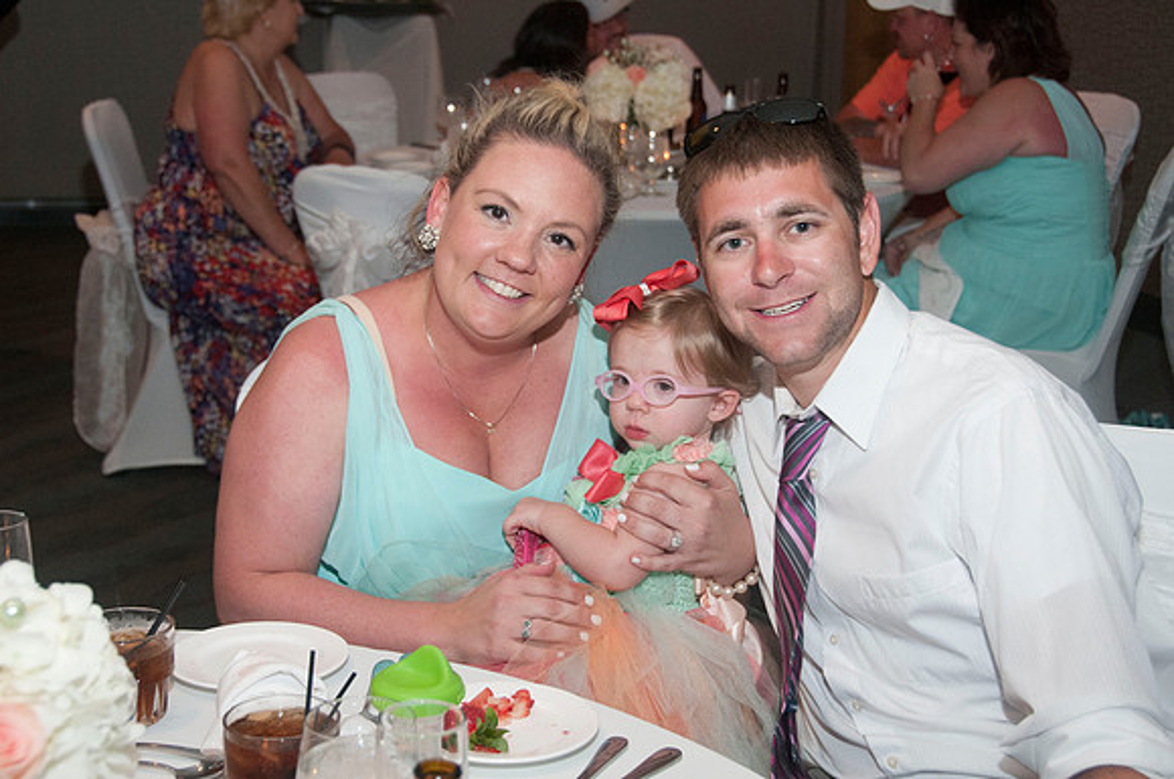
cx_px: 587
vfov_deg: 23.7
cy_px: 390
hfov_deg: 35.1
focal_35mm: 57
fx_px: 1856
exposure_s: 1/60
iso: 800
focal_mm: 38
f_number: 5.6
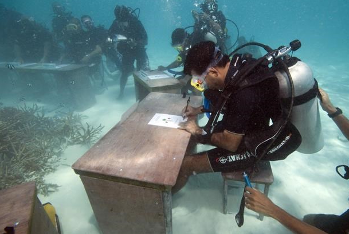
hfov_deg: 96.5
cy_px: 117
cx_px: 185
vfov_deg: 73.9
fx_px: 155
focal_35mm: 16
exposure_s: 1/200
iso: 100
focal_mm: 10
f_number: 9
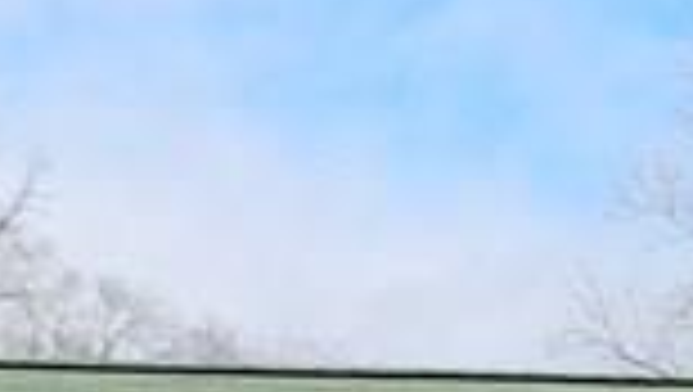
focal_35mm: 275
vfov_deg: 4.3
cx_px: 1395
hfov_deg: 7.5
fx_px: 5059
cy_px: 901
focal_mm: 6.7
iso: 160
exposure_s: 1/1000
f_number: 4
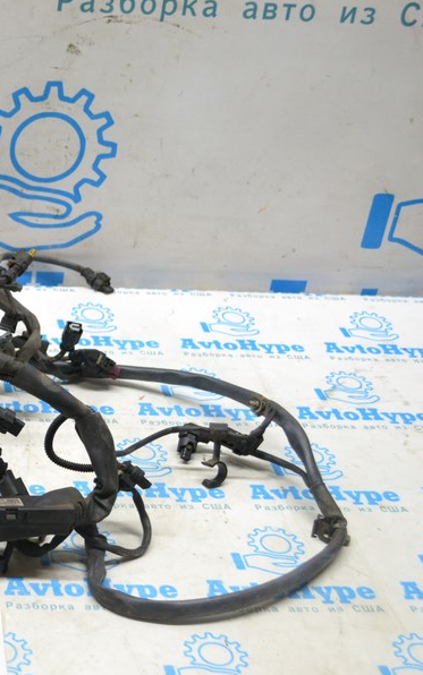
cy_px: 383
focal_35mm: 63
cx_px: -122
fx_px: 1161
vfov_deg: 32.4
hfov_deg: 19.1
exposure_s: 1/250
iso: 1600
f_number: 4
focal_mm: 24
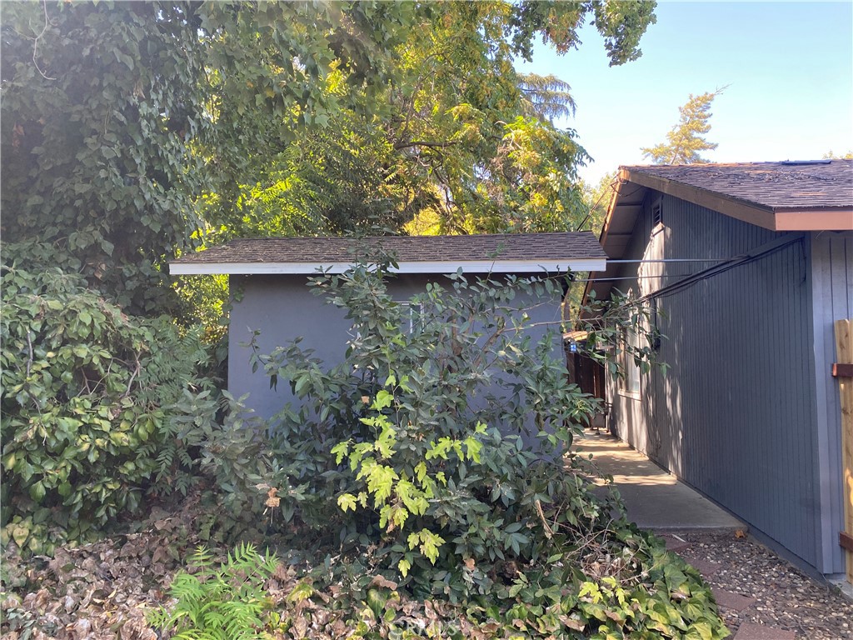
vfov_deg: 53.1
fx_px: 641
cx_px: 426
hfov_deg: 67.3
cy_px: 320
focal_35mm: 26
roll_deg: +1.5
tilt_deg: -2.2
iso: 32
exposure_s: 1/128
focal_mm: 4.25
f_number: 1.8
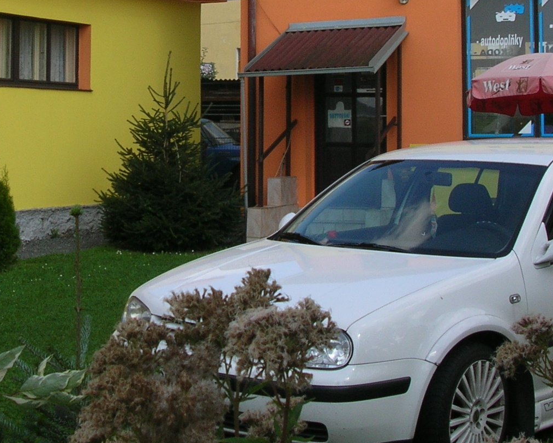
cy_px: 56
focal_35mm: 77
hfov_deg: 24.7
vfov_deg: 19.6
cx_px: 197
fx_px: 1260
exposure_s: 1/223
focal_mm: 5.8
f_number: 5.6
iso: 50
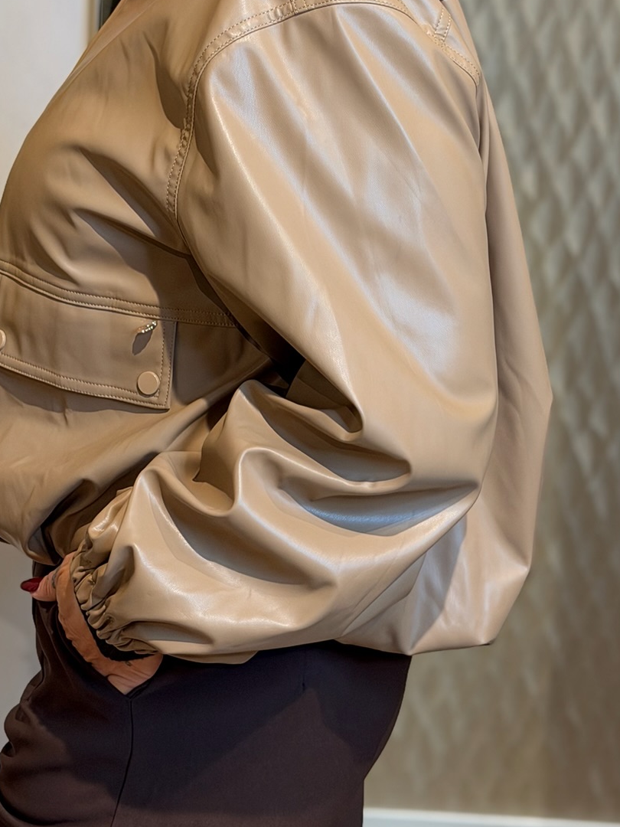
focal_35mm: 91
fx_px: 2173
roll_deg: -1.3
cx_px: 276
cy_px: 172
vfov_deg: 21.3
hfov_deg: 16.2
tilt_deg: -10.1
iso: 64
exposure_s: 1/100
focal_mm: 6.76
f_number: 1.78
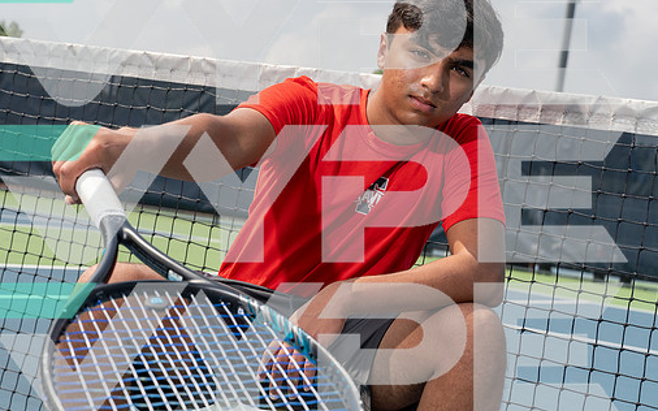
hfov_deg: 29.8
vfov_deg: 18.9
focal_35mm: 69
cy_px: 194
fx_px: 1237
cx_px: 296
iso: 100
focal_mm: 59
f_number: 8
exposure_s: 1/250
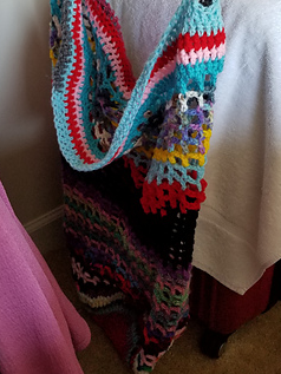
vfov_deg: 44.8
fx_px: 443
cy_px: 113
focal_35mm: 41
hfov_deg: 35.1
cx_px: 156
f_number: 1.7
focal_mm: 4.25
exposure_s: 1/60
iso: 200
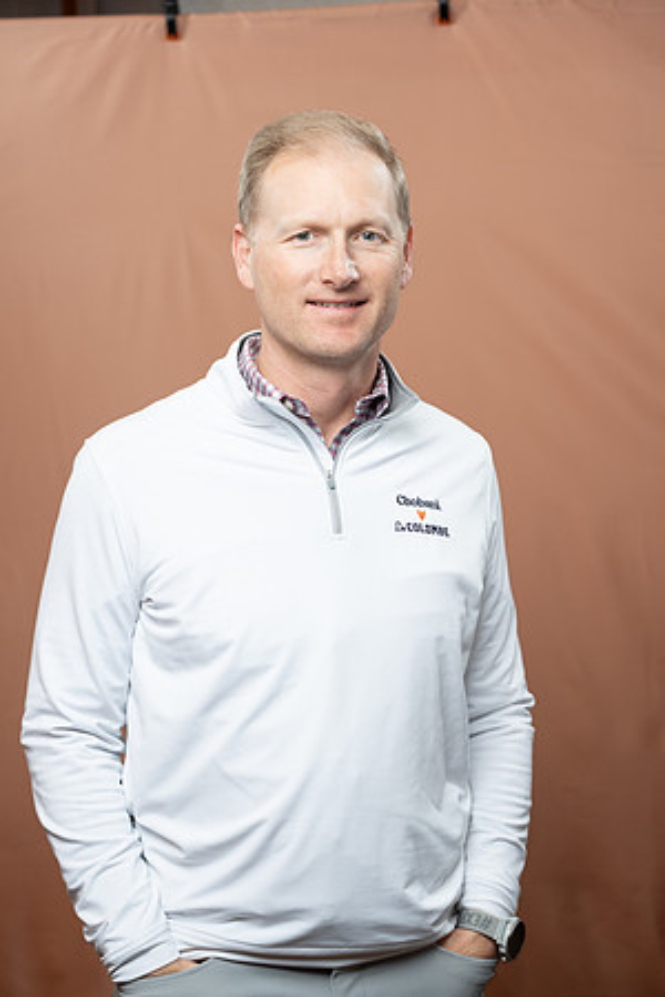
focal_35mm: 70
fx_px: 1939
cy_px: 498
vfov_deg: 28.8
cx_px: 332
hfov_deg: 19.5
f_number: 4
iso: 320
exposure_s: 1/160
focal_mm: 70
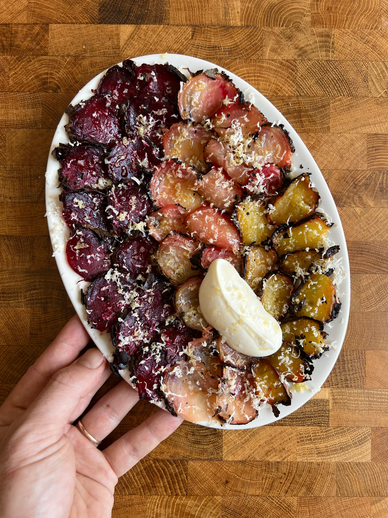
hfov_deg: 53.1
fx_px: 389
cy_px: 259
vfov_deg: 67.3
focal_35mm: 26
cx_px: 194
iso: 40
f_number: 1.5
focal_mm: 5.7
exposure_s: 1/121
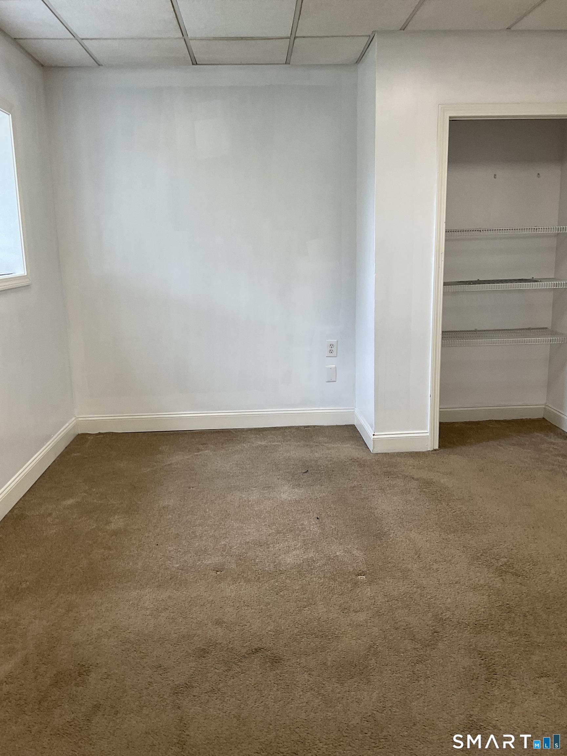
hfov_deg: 48.2
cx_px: 284
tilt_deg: -11.0
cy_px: 378
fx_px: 633
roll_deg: +1.6
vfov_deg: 61.7
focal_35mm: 29
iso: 40
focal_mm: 3
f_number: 1.8
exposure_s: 1/60
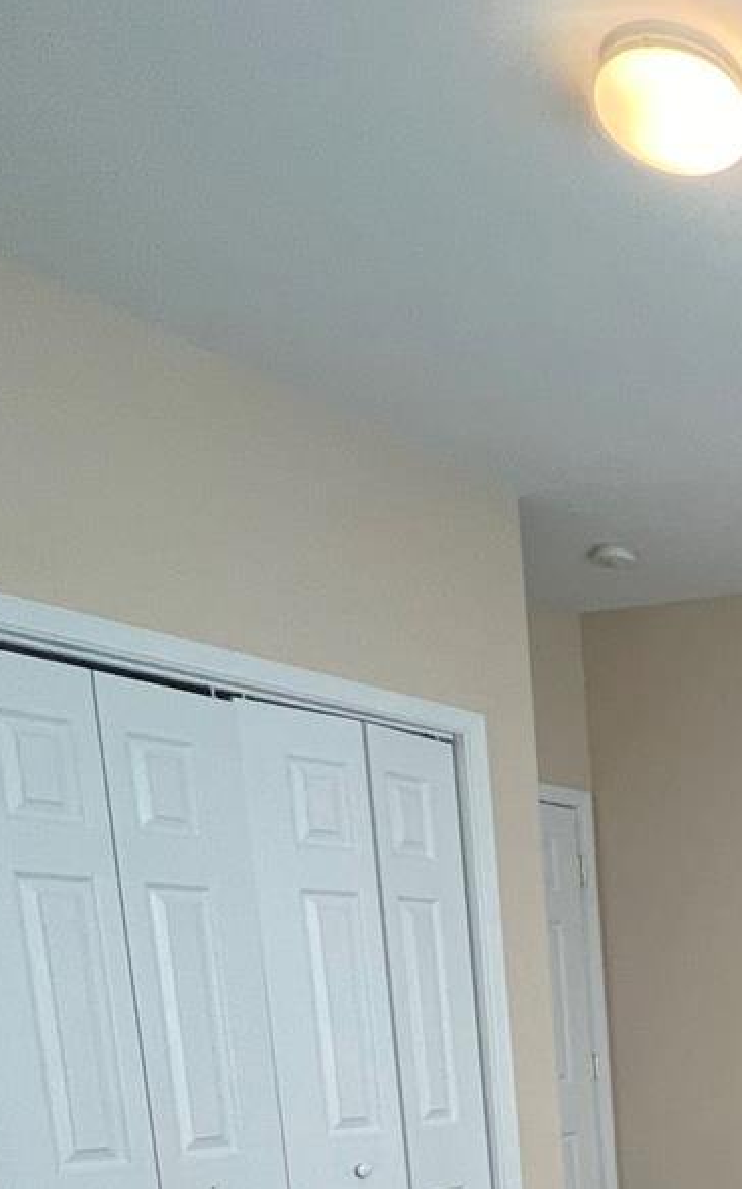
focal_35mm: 36
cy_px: 1211
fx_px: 1166
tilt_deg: -11.0
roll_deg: -0.1
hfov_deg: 26.2
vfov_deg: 45.0
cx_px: 1102
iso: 125
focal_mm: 1.57
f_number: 1.8
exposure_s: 1/120
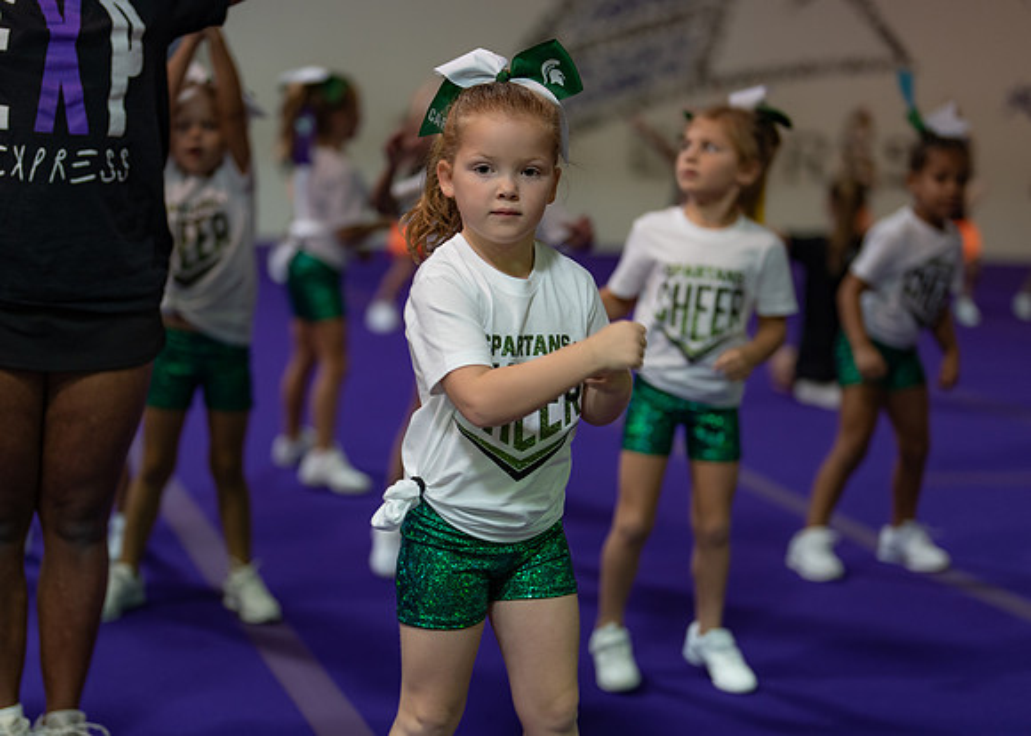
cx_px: 472
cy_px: 418
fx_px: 1961
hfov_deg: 29.5
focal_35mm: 67
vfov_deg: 21.2
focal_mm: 50
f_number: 1.2
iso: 500
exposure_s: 1/320
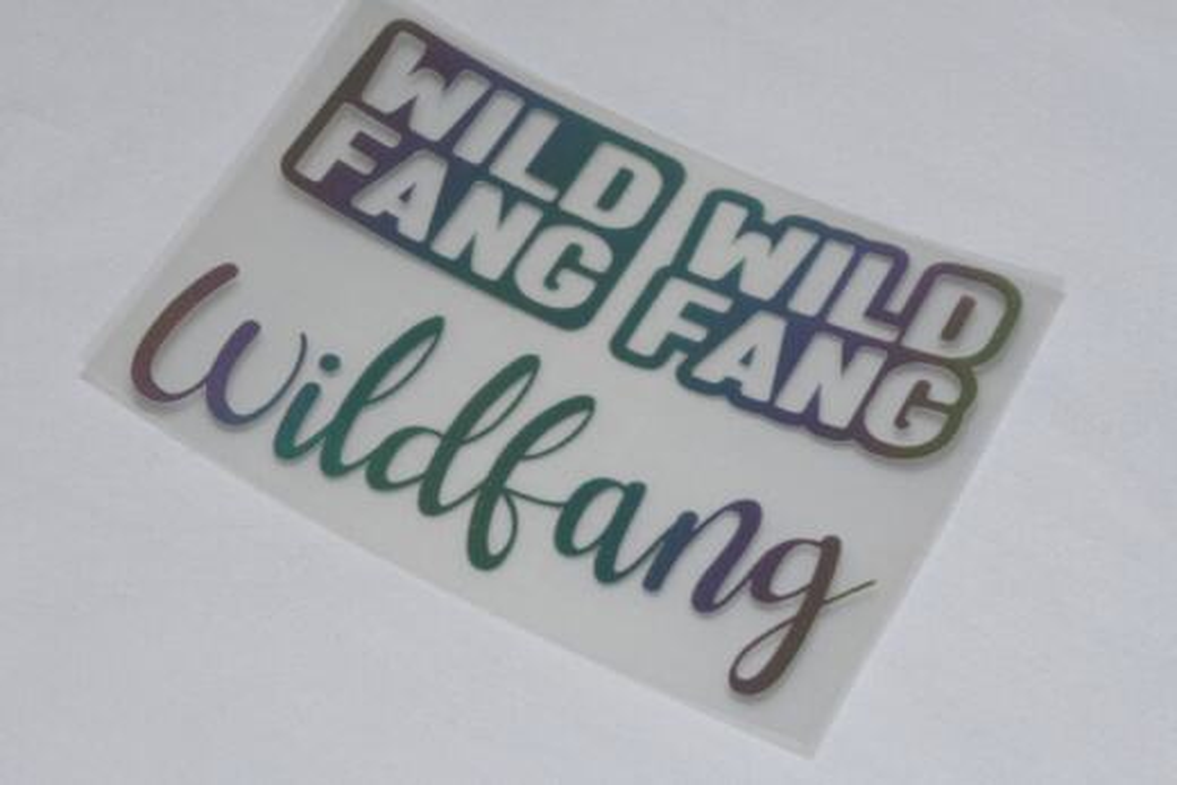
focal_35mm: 76
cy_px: 392
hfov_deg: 26.6
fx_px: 2485
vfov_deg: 18.0
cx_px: 588
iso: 125
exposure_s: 1/80
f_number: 8
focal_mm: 27.88
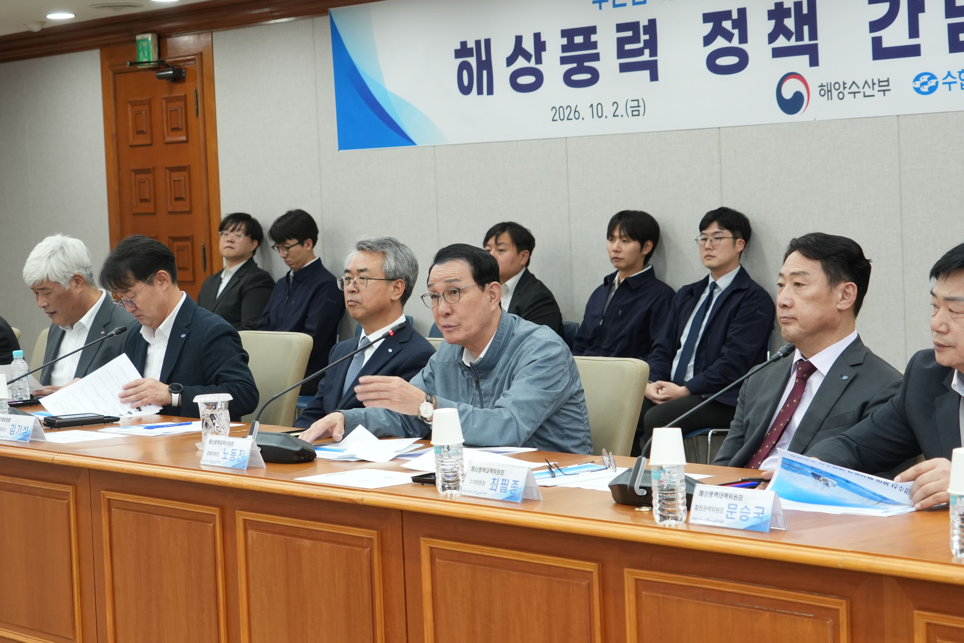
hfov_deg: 25.7
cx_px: 489
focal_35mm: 79
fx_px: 2115
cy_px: 286
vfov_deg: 17.3
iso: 1250
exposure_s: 1/125
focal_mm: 55
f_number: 5.6
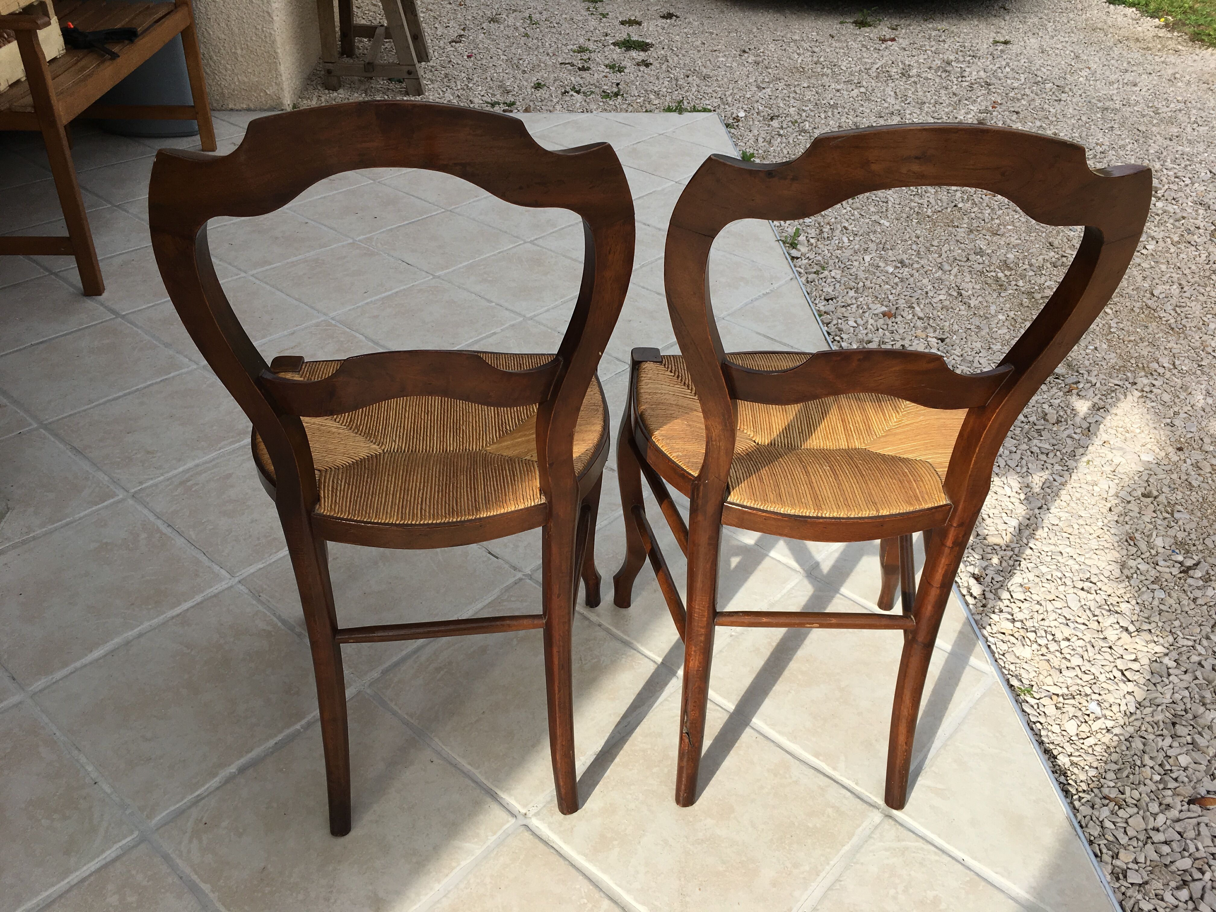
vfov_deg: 48.2
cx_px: 608
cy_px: 456
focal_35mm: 29
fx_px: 1019
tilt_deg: -33.6
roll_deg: -1.2
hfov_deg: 61.7
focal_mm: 4.15
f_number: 2.2
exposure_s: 1/1099
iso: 25
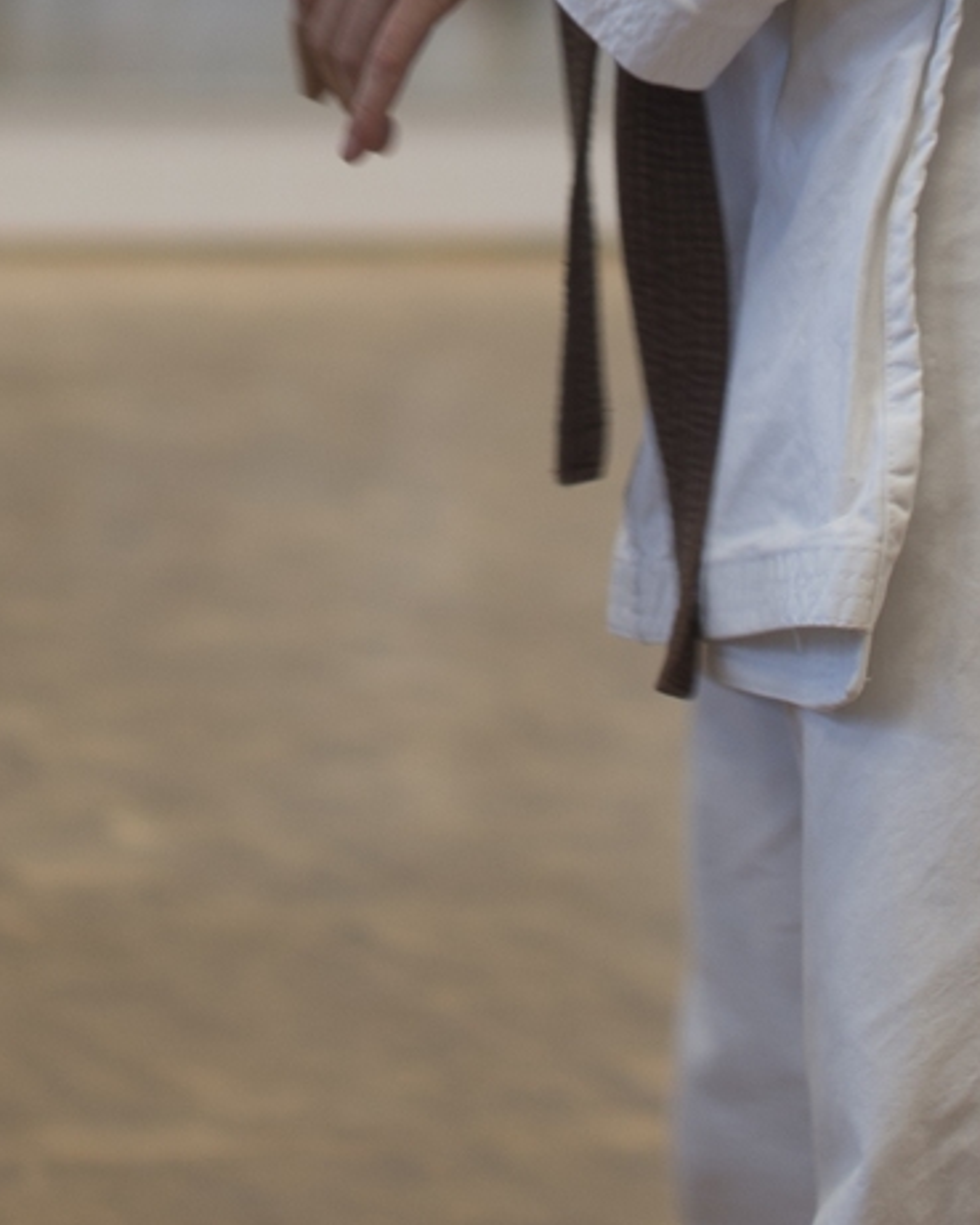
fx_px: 11054
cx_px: 177
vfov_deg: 6.3
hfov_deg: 5.1
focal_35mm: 305
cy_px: -505
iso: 100
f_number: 2.5
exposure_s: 1/50
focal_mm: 50
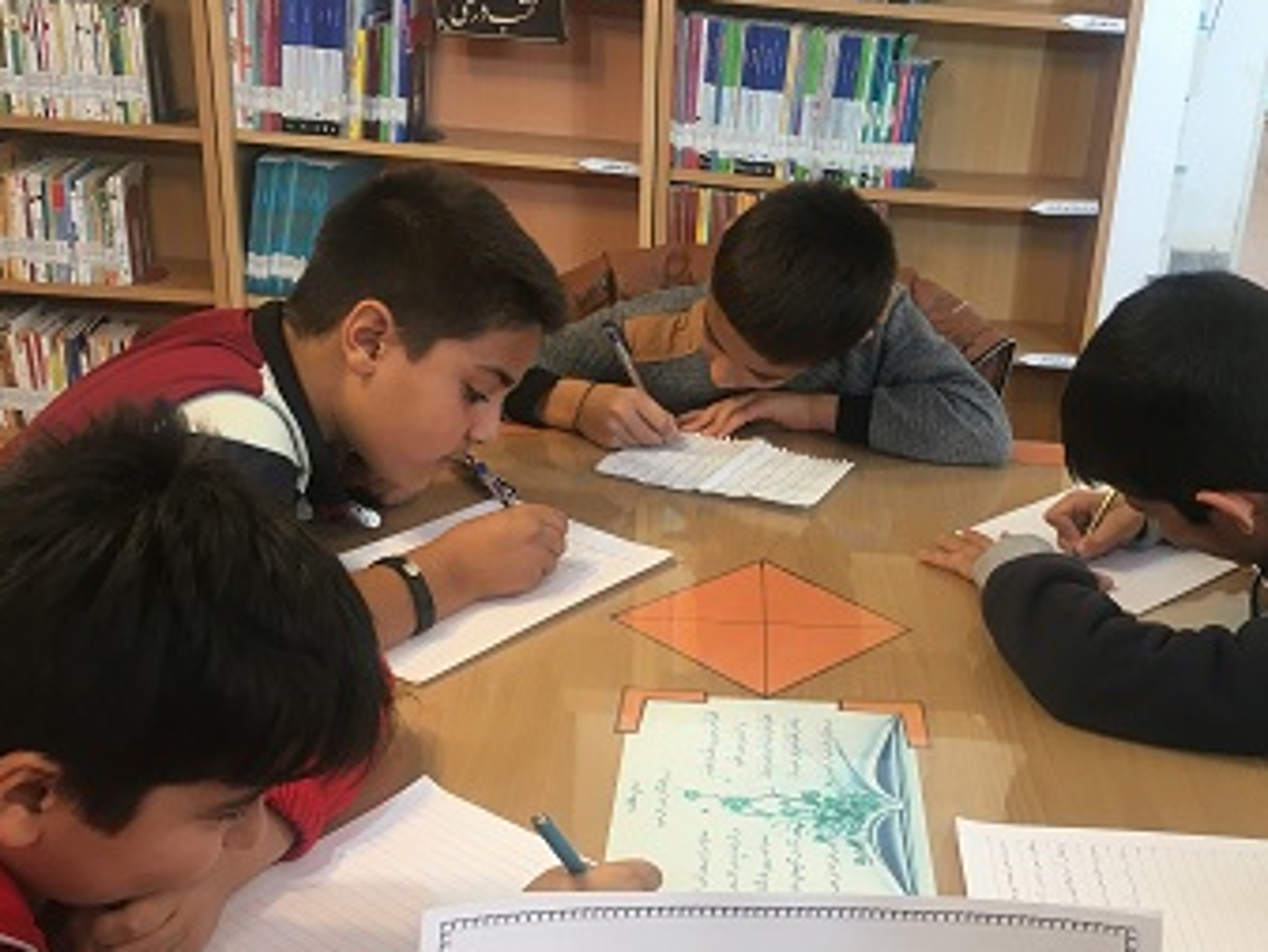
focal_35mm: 43
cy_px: 547
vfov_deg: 33.6
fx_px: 1576
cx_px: 854
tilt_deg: -24.6
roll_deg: -4.5
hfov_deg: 43.2
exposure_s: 1/33
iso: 80
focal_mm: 4.15
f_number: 2.2
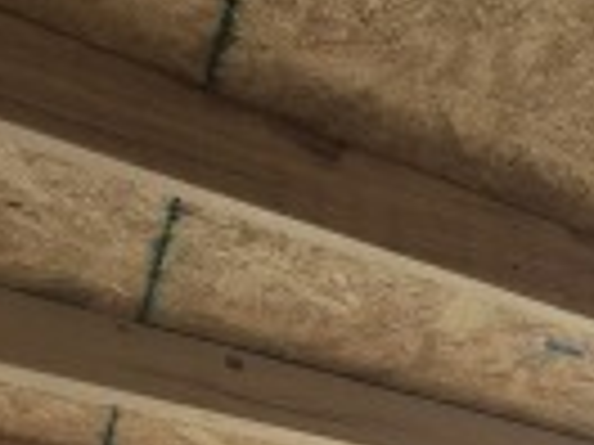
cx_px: 1341
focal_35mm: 63
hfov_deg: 16.5
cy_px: 957
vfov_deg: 16.2
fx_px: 1081
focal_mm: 2.2
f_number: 2.2
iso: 80
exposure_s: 1/60
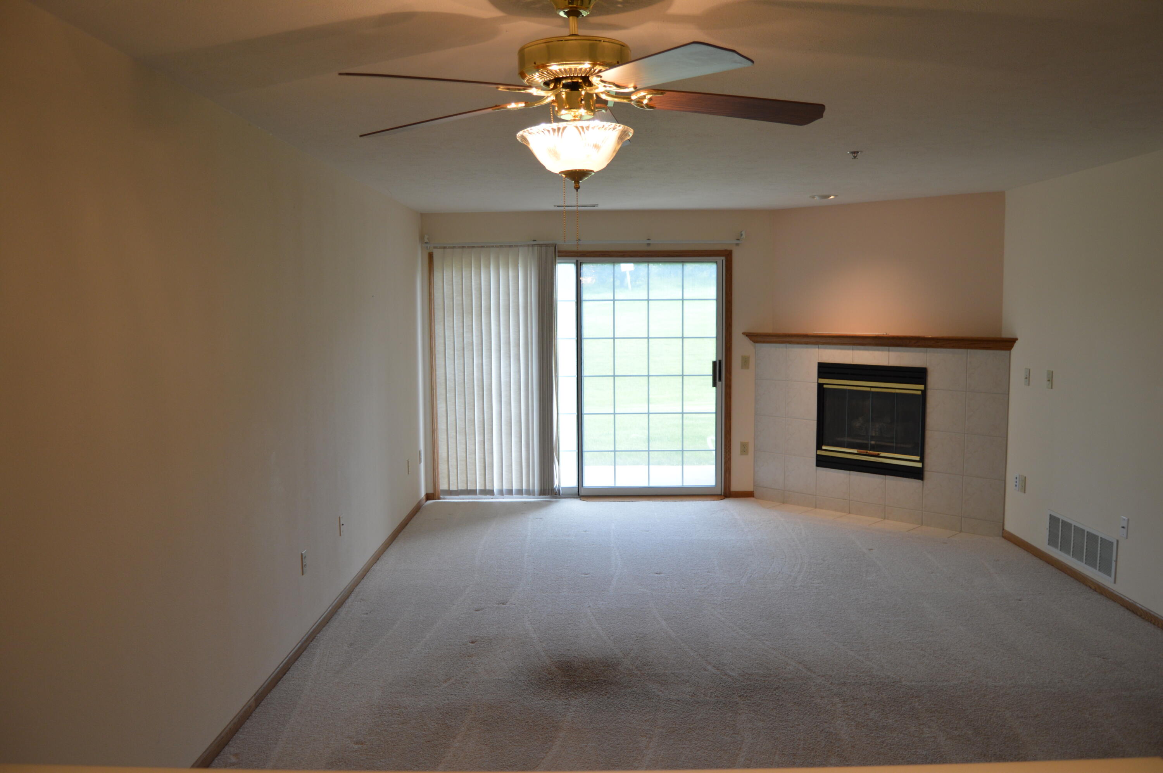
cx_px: 582
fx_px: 920
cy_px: 386
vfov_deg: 45.6
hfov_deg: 64.6
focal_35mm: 28
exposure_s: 1/125
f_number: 4
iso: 320
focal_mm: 19
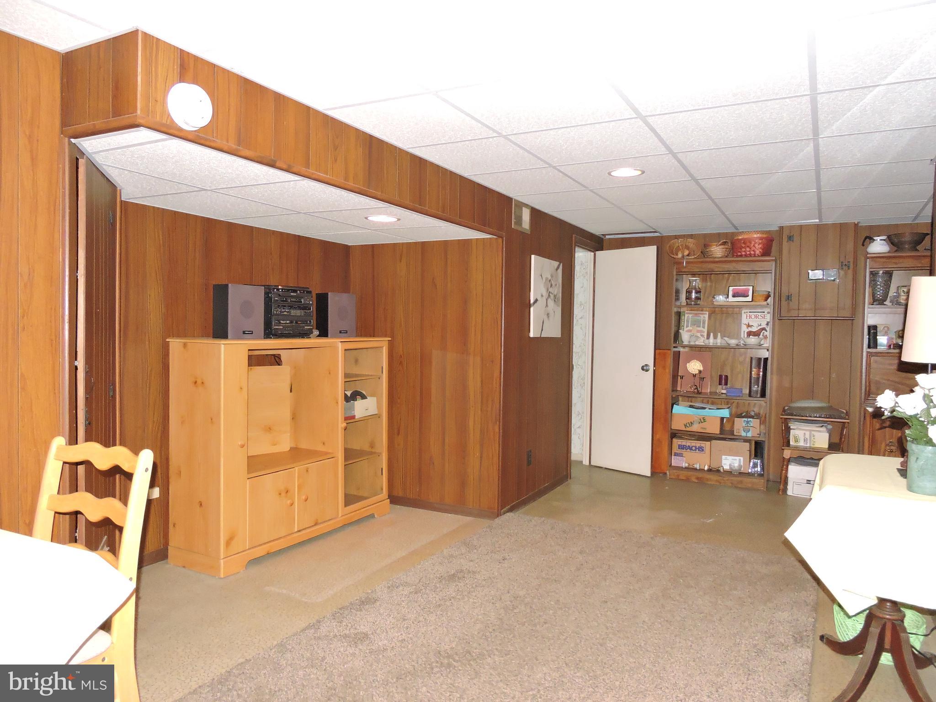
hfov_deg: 71.6
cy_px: 351
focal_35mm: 24
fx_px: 649
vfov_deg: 56.8
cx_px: 468
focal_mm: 4.3
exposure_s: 1/200
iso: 800
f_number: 3.3
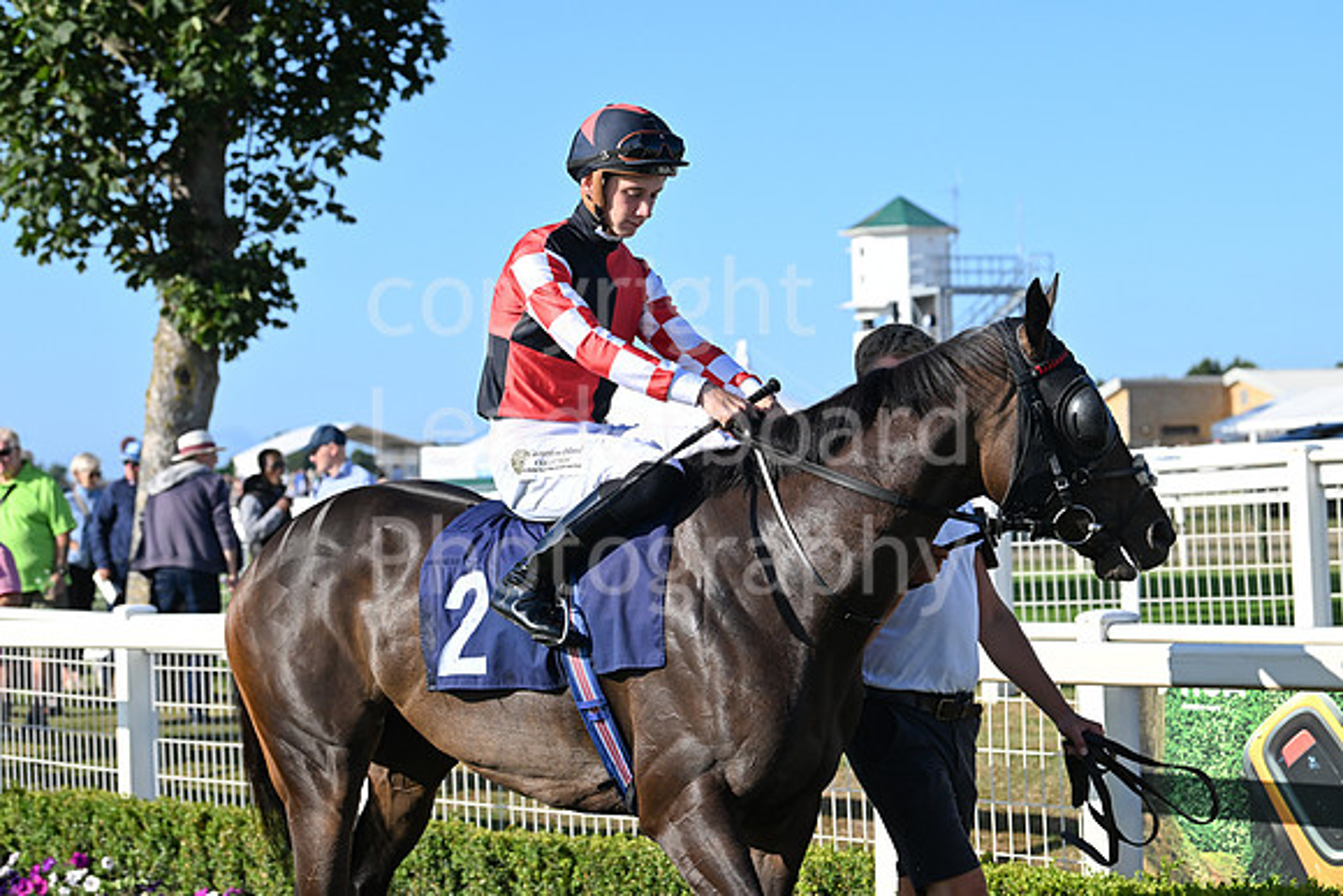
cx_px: 672
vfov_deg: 14.9
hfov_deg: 22.1
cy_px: 448
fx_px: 3433
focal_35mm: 92
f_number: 5.6
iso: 800
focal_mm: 92
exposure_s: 1/3200
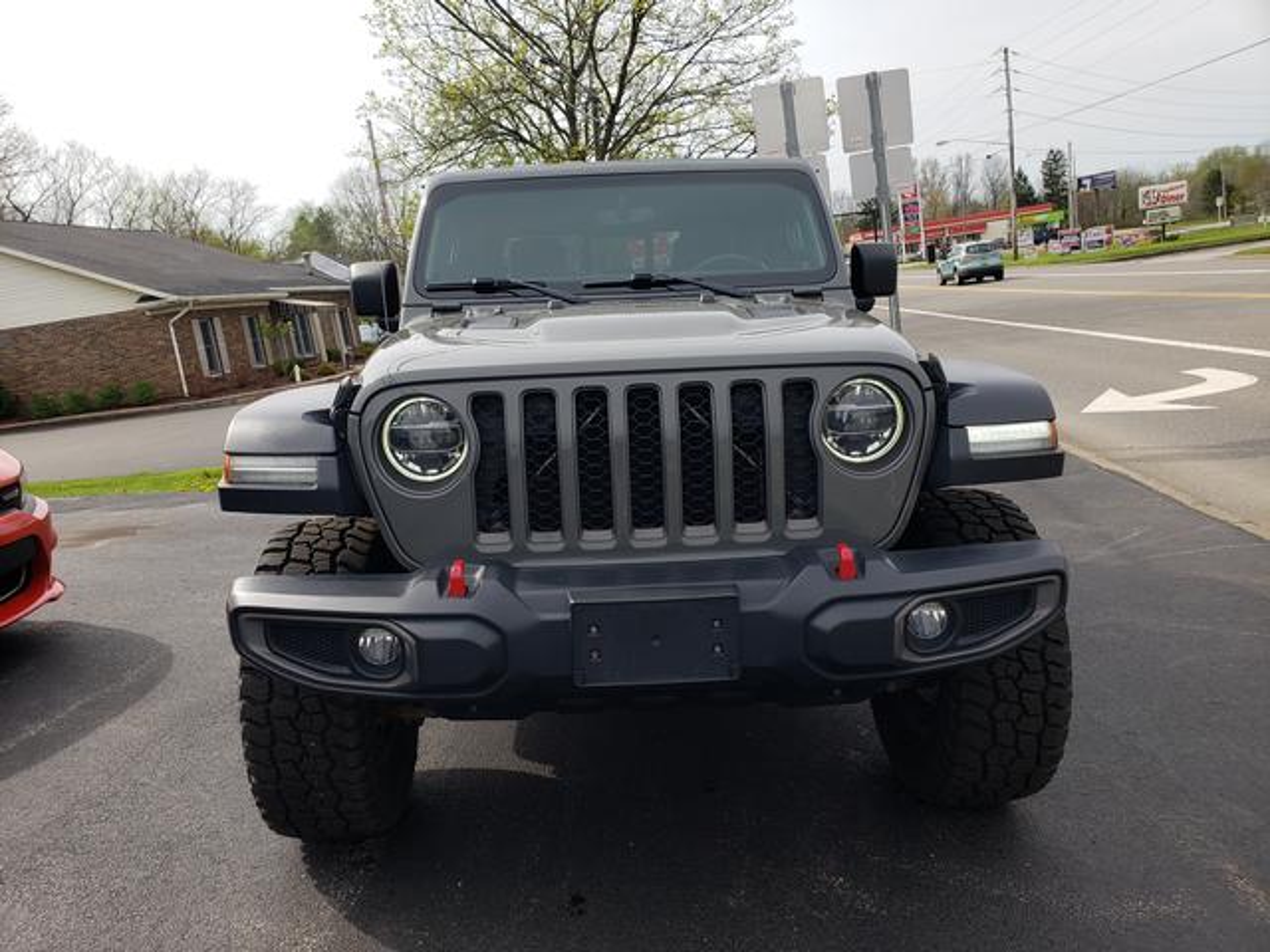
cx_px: 635
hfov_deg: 67.3
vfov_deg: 53.1
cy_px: 476
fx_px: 954
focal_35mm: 26
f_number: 2.4
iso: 50
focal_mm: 4.3
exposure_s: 1/976
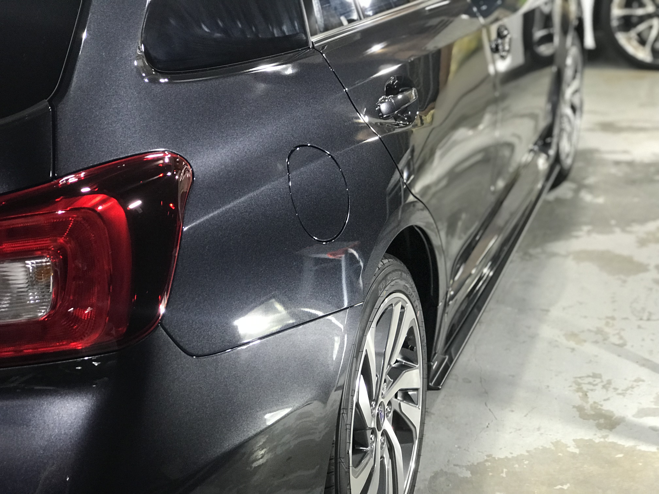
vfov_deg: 25.7
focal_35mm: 57
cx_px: 330
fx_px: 1085
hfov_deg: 33.8
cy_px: 247
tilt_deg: -19.2
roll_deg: +1.8
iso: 250
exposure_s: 1/61
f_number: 2.8
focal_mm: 6.6
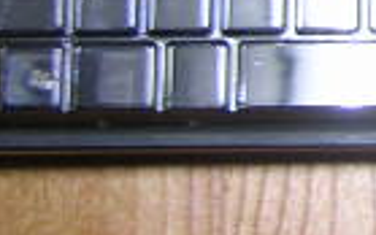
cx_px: 687
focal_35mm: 176
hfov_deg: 11.1
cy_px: -211
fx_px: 1804
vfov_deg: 7.2
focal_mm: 4.7
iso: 100
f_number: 2.6
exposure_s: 1/5.2
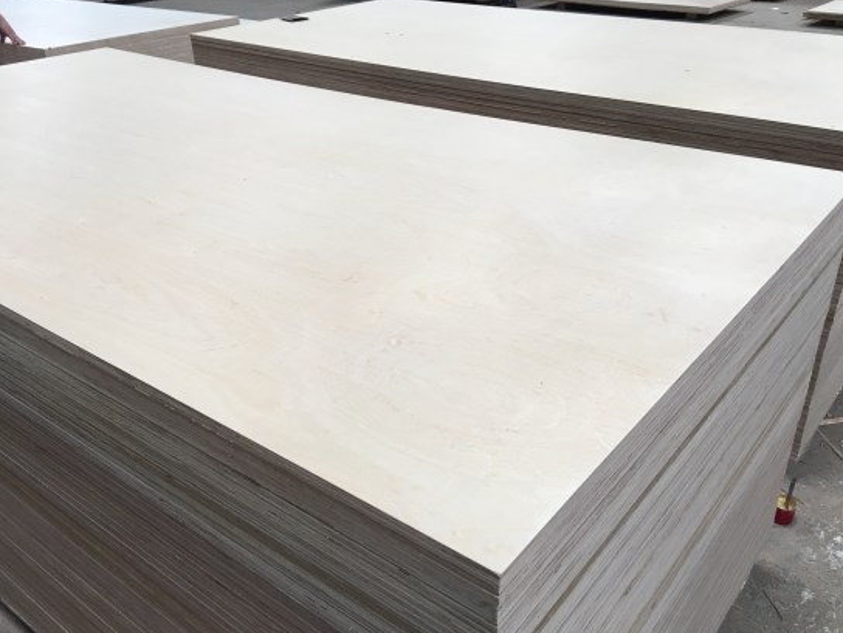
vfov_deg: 44.2
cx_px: 403
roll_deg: +2.0
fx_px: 779
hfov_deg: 56.8
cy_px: 329
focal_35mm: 32
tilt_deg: -27.4
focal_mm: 4.15
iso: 40
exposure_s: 1/33
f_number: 2.2
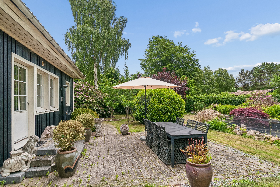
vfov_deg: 63.2
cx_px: 140
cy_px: 94
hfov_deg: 85.4
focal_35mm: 20
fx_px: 152
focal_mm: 13
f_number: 10
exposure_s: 1/200
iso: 200
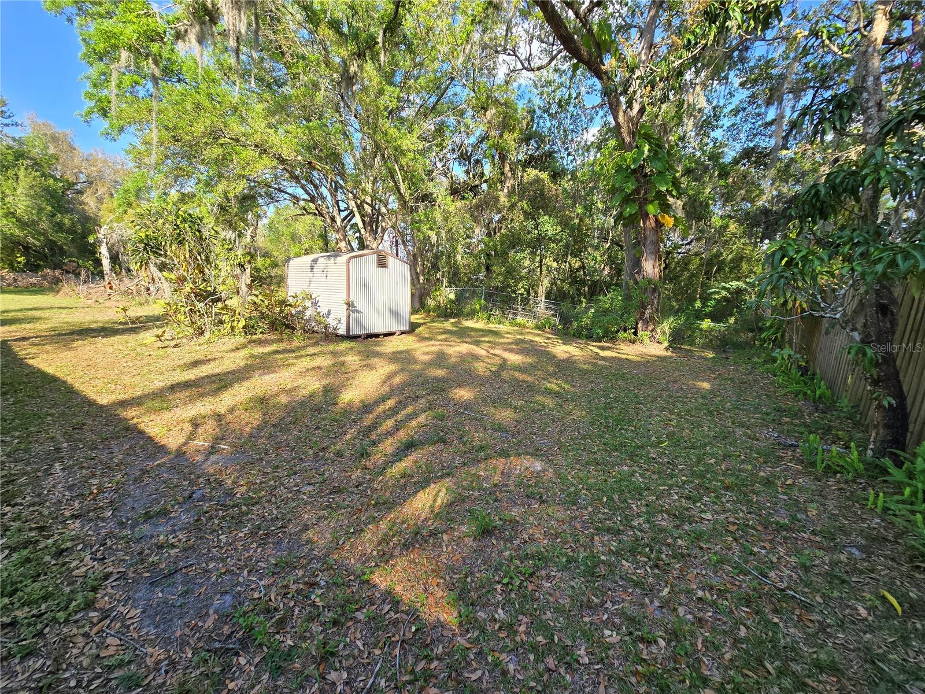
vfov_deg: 89.9
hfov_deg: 106.2
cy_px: 347
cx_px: 462
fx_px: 347
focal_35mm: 13
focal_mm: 2.2
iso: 50
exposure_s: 1/518
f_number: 2.2
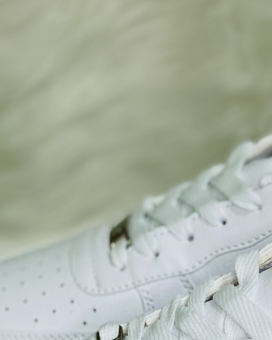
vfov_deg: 12.4
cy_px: 343
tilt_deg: -35.1
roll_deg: -0.8
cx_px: 273
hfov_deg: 10.0
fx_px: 1550
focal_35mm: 154
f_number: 2
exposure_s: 1/33
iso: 125
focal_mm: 6
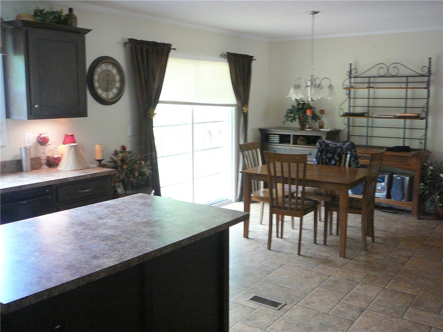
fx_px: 448
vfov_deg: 40.7
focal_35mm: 35
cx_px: 222
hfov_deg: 52.6
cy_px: 166
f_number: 2.8
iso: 200
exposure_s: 1/8
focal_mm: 5.2
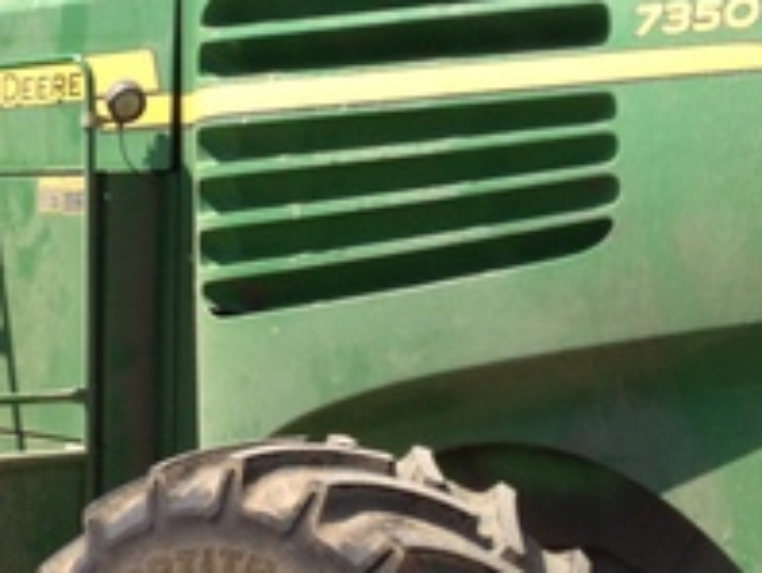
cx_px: 192
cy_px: 262
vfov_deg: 15.4
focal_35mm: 96
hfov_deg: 20.3
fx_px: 2116
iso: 64
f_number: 2.4
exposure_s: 1/1082
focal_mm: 4.28
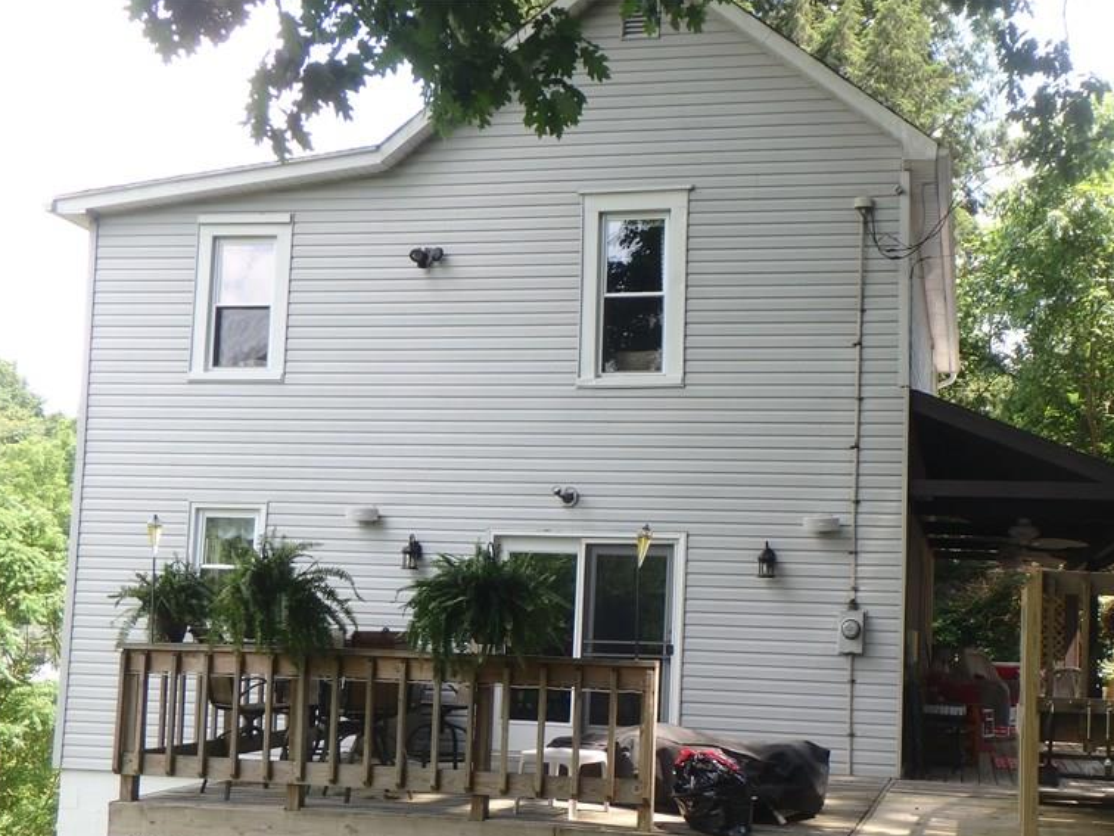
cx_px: 737
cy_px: 562
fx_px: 1352
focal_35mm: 42
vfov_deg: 34.0
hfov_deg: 44.2
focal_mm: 5.6
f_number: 4.7
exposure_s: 1/125
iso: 125
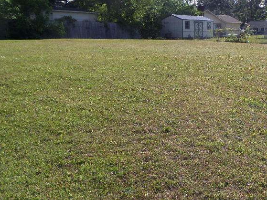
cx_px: 227
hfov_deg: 40.5
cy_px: 121
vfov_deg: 32.8
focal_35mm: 44
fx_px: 339
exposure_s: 1/1000
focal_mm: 4
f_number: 3.2
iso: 100
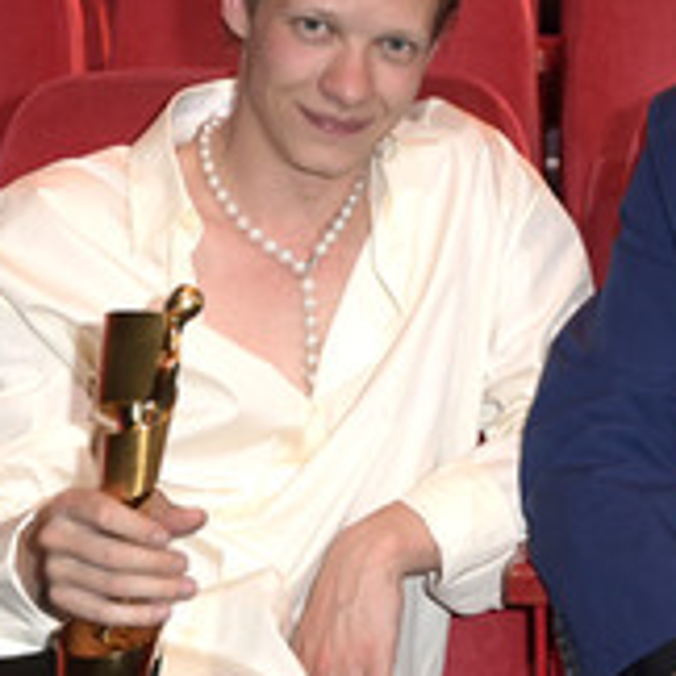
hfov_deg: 14.0
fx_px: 2718
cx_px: 645
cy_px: 221
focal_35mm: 123
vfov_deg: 14.2
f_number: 5
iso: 2000
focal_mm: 52
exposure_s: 1/60
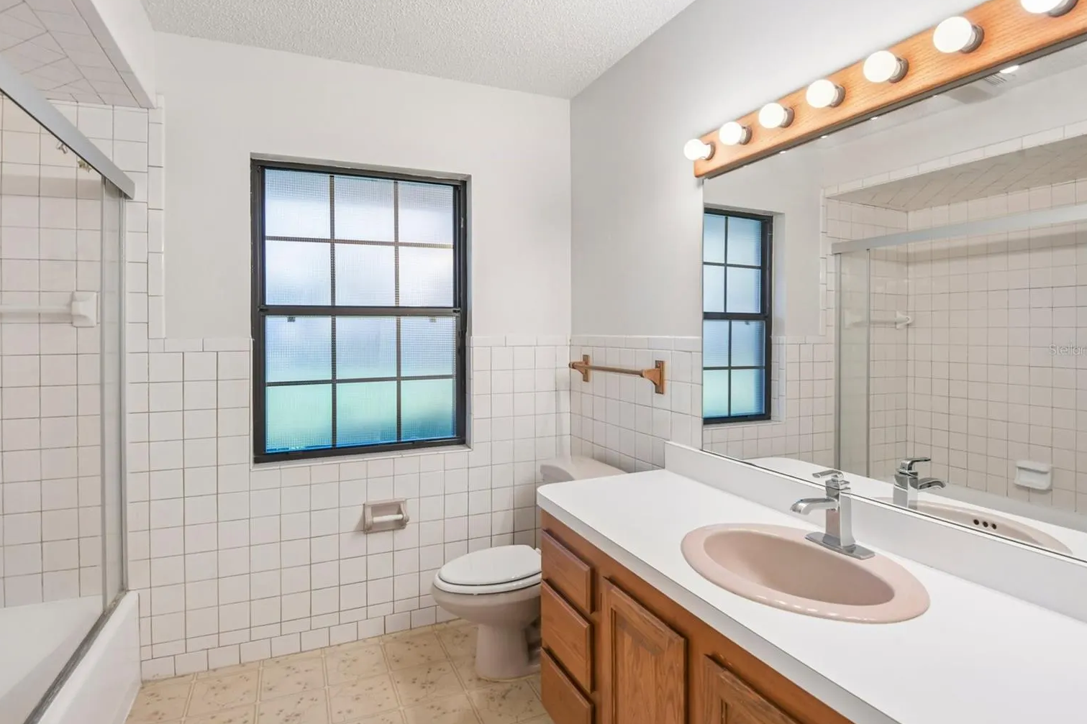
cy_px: 349
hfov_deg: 90.0
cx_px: 537
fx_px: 543
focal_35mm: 18
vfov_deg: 67.4
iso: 400
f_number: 8
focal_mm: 17
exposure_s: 1/160
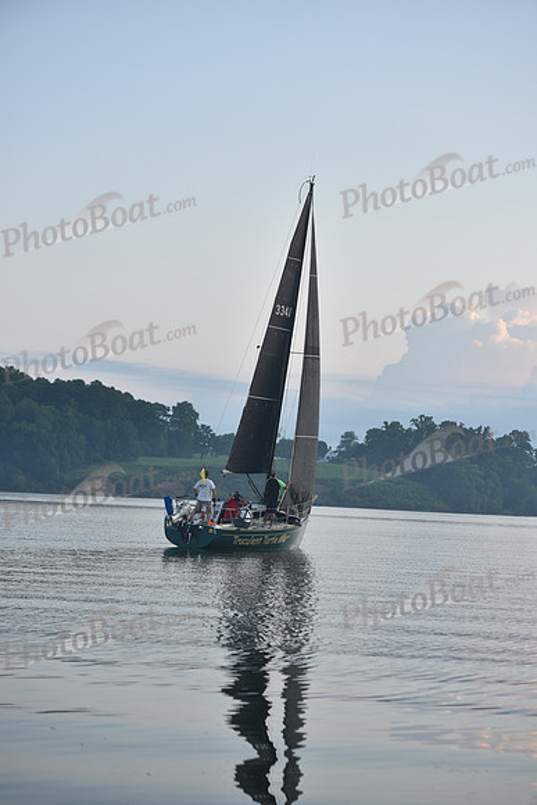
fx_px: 2012
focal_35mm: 90
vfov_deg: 22.6
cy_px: 402
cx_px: 268
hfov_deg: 15.2
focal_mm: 90
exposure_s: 1/500
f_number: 4
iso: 320
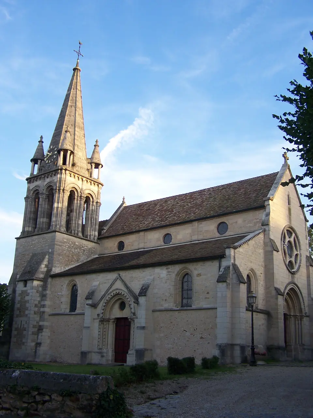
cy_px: 209
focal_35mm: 38
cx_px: 156
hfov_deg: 37.7
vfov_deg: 49.0
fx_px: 458
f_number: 2.8
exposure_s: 1/180
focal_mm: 6.3
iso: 80
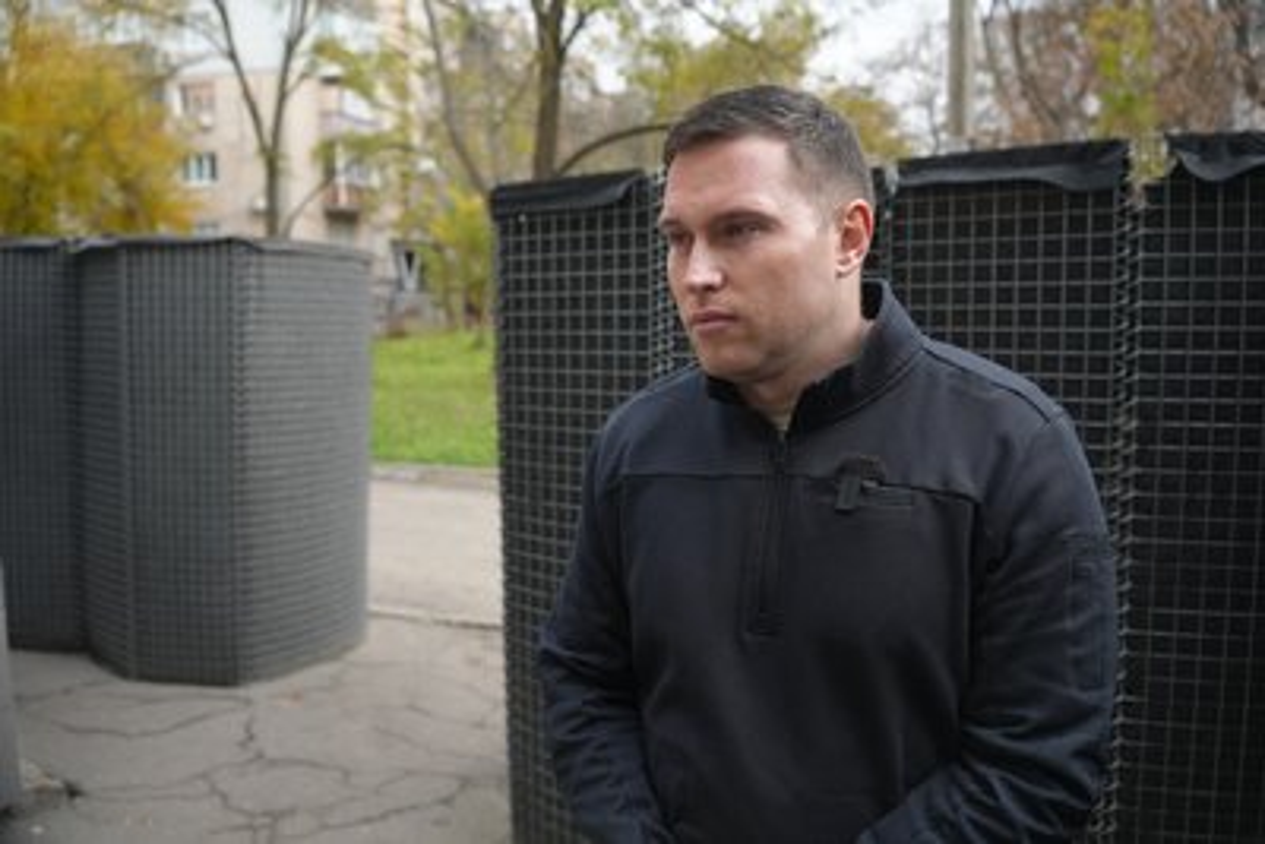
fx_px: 984
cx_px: 632
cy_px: 422
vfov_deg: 46.4
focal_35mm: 28
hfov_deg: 65.5
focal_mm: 28
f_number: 4
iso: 640
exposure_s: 1/160
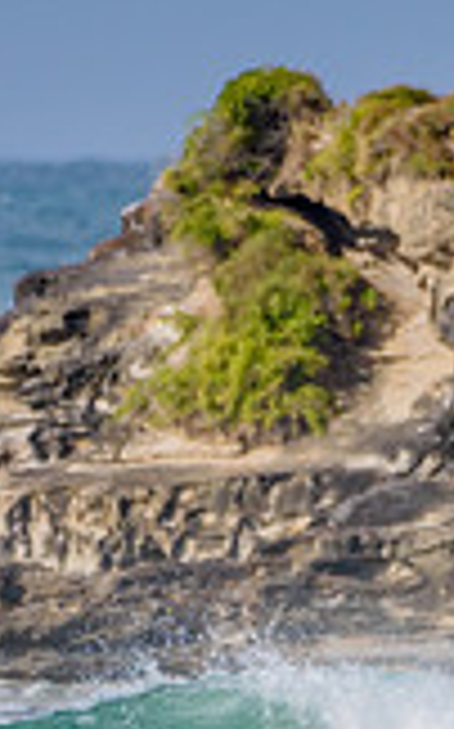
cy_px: 853
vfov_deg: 0.8
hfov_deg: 0.5
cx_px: 535
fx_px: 54161
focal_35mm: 2731
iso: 280
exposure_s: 1/2000
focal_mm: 500
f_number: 5.6
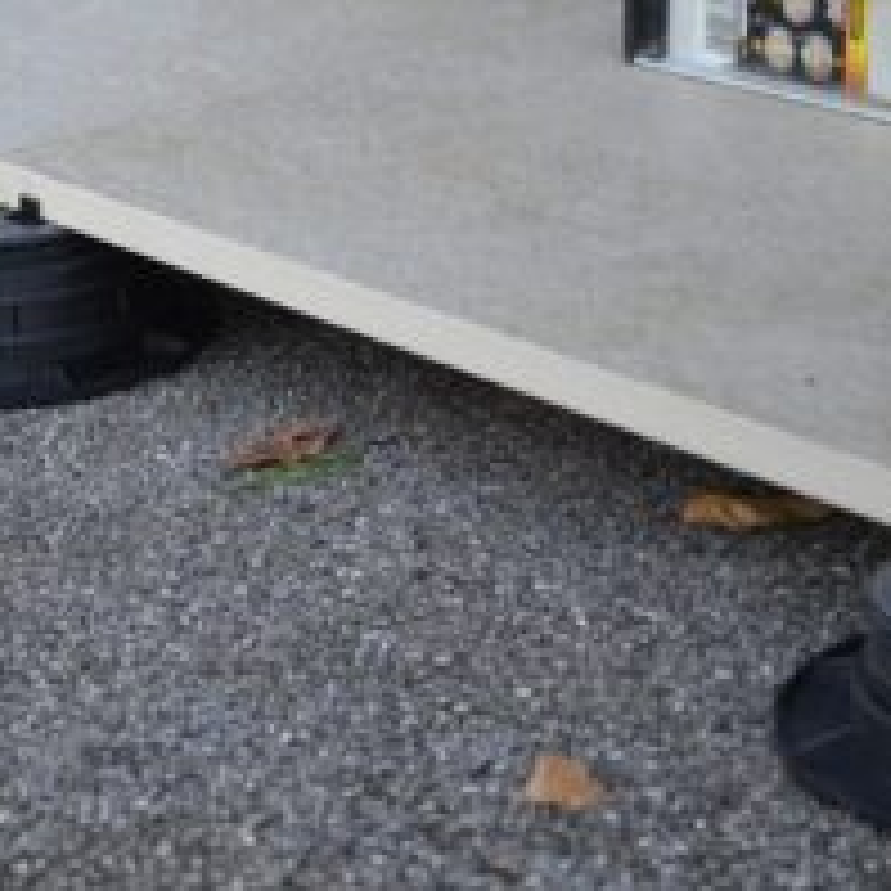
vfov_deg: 13.7
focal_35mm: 127
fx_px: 3698
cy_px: 317
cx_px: -54
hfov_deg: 13.5
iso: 500
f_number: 5.3
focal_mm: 46
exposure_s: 1/60
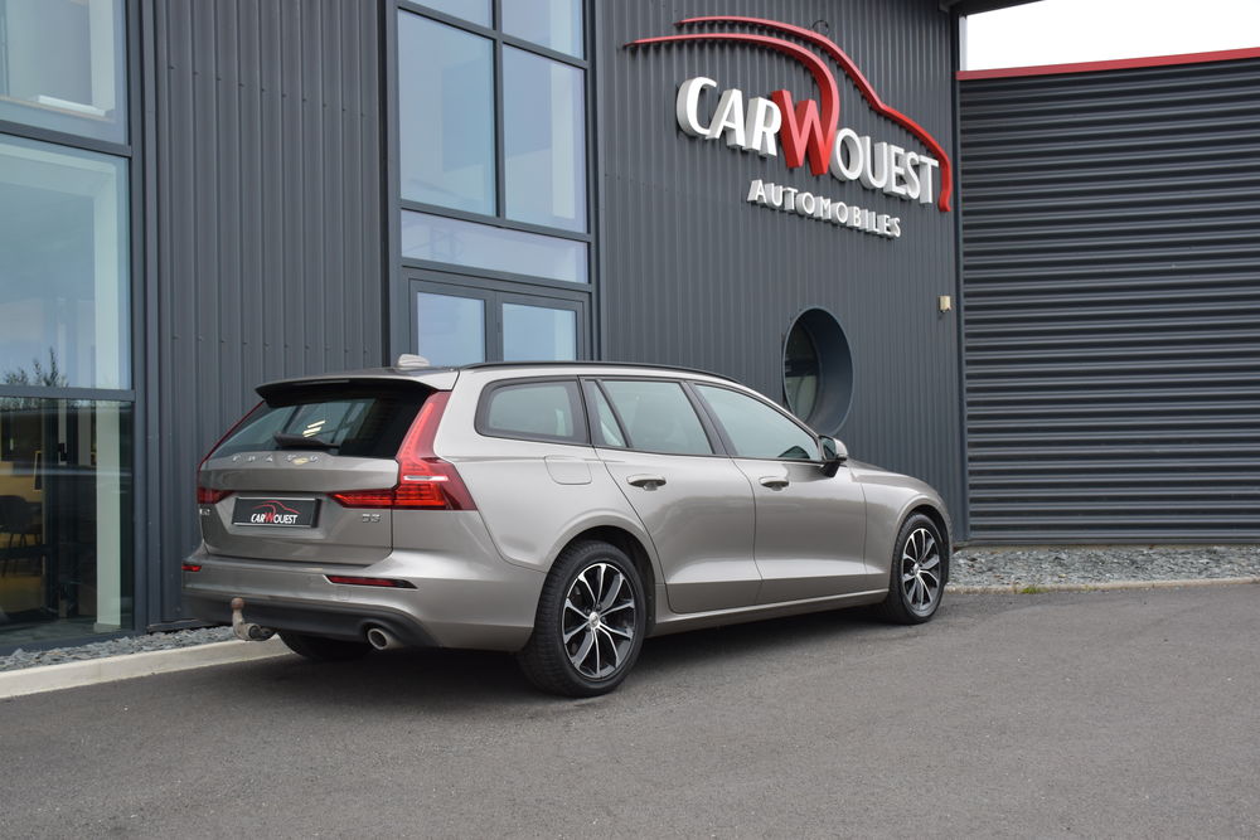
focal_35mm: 39
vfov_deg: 34.2
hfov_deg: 49.5
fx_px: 1365
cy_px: 420
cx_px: 630
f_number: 5
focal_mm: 26
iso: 400
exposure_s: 1/100
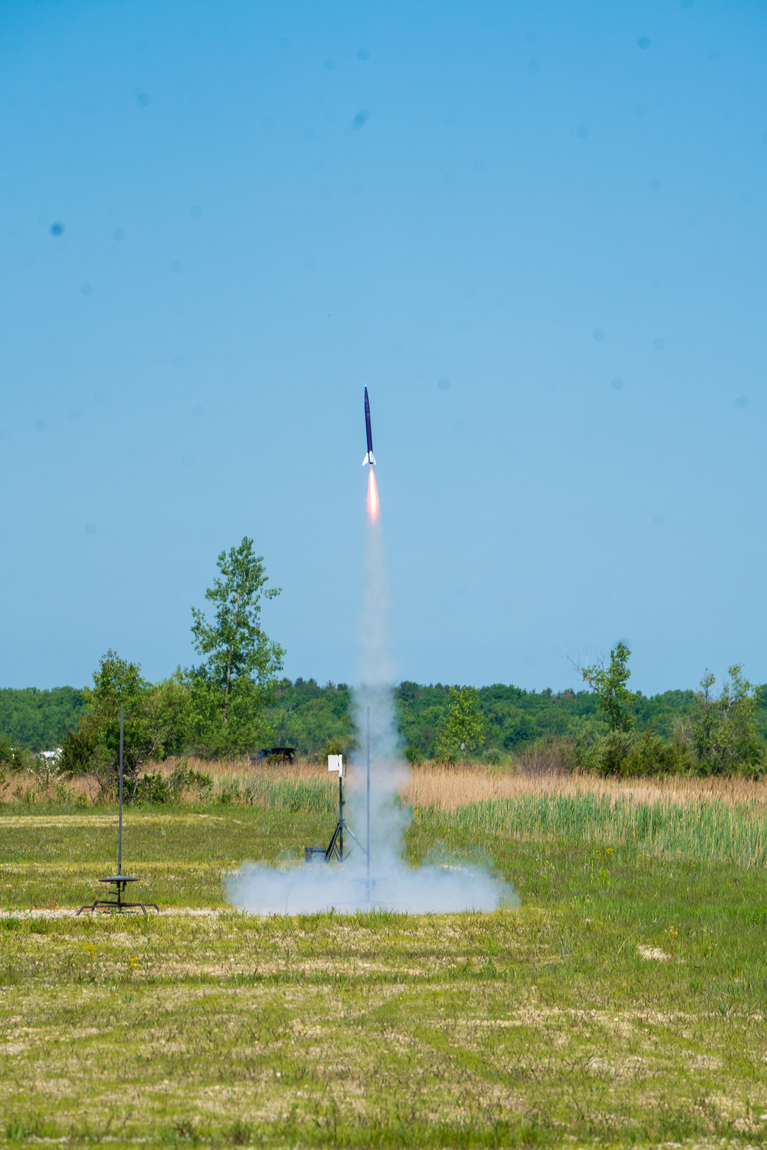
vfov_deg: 10.3
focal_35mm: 200
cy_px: 575
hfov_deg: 6.9
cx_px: 384
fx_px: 6391
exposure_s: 1/2000
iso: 500
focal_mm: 200
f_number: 8
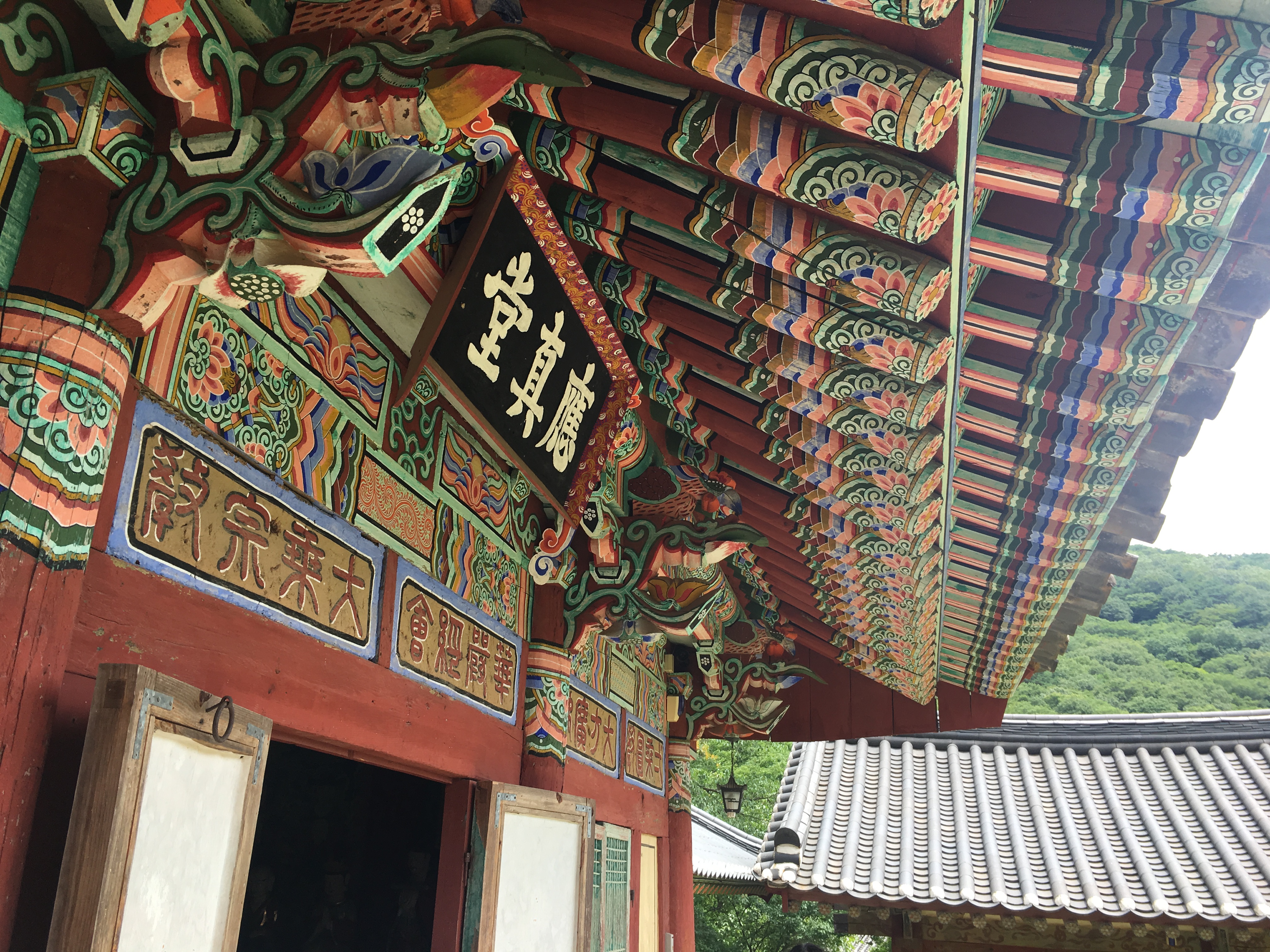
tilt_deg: +19.2
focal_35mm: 29
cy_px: 476
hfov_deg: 61.7
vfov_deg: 48.2
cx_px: 635
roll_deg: -0.2
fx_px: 1064
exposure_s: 1/284
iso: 25
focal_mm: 4.15
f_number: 2.2
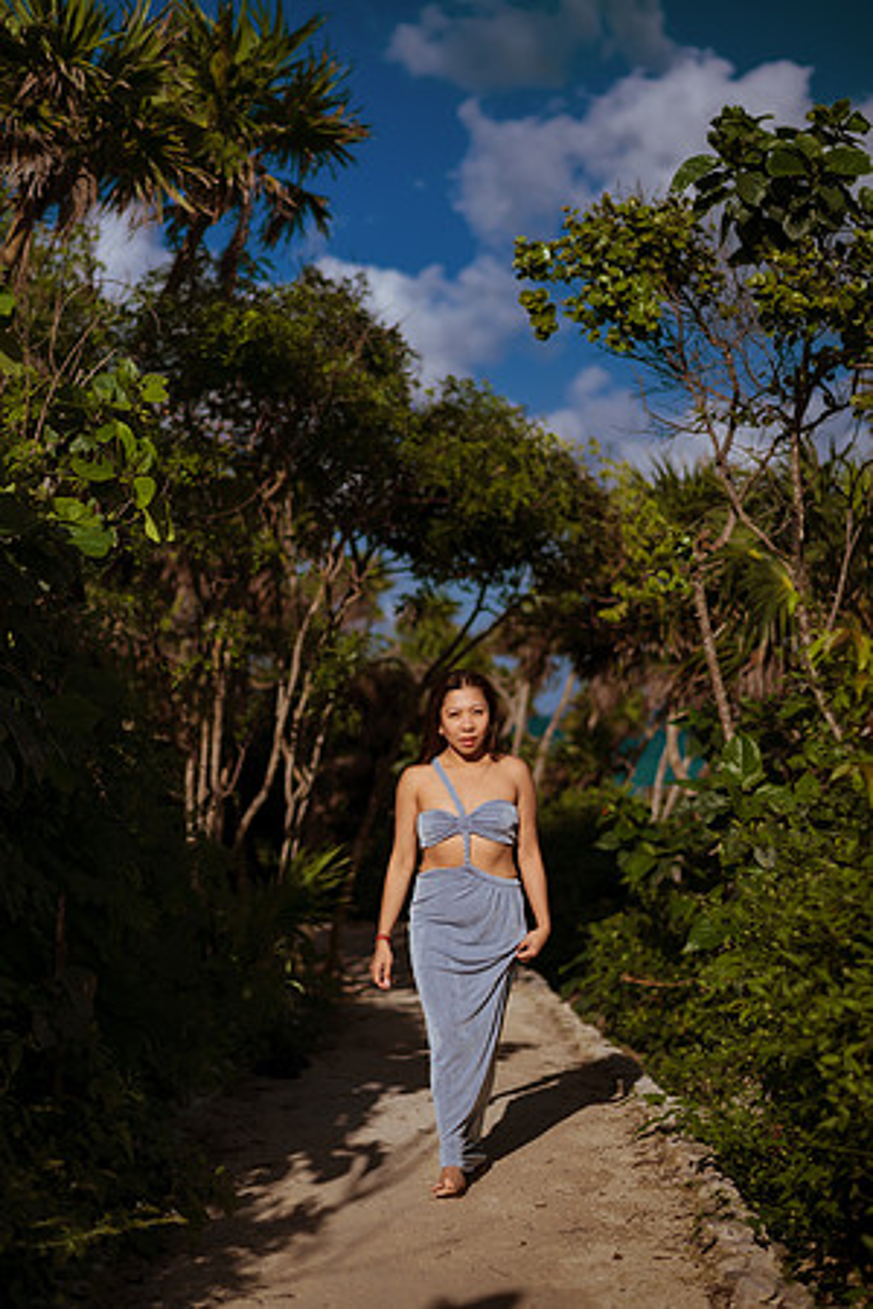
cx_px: 436
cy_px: 654
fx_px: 2110
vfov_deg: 34.5
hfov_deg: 23.4
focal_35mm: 58
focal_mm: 58
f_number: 2
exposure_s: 1/8000
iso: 50
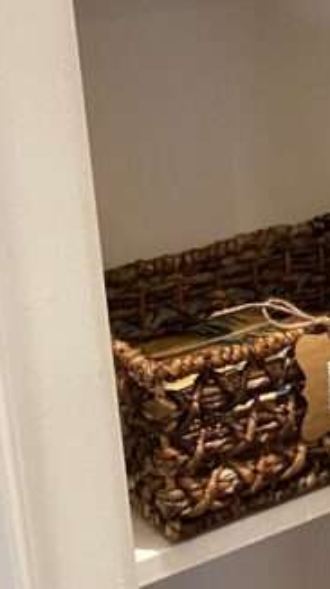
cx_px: 600
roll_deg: +1.3
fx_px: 1387
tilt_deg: -15.8
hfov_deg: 12.4
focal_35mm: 89
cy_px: 172
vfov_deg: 23.8
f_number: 1.8
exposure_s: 1/40
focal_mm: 4.25
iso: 400
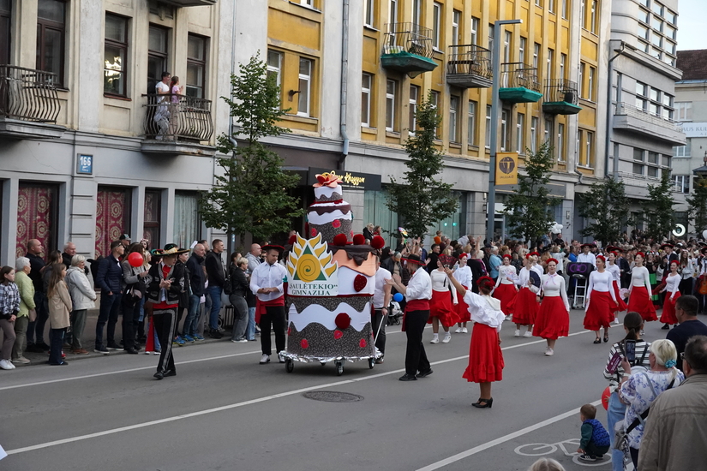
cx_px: 354
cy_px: 236
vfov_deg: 23.8
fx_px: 1119
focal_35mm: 57
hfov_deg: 35.1
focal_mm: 38
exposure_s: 1/2000
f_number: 4.5
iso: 4000
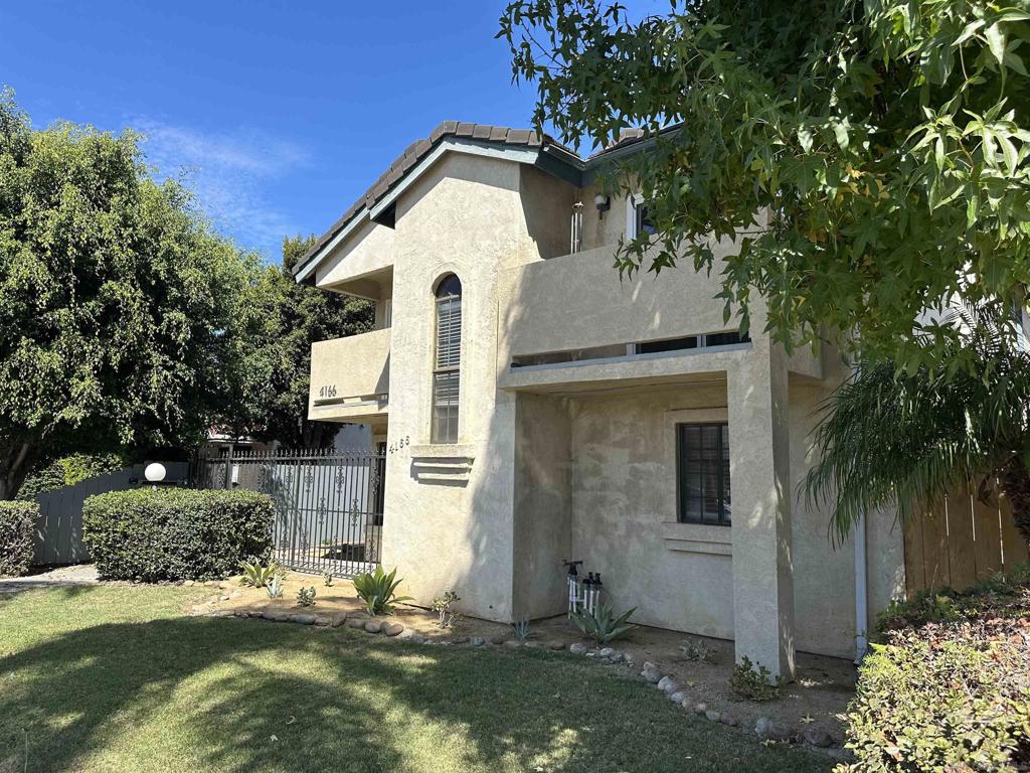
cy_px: 386
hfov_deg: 71.6
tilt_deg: +7.8
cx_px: 515
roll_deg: -0.8
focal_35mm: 24
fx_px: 714
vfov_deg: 56.8
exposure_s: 1/2732
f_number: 1.78
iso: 80
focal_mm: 6.86
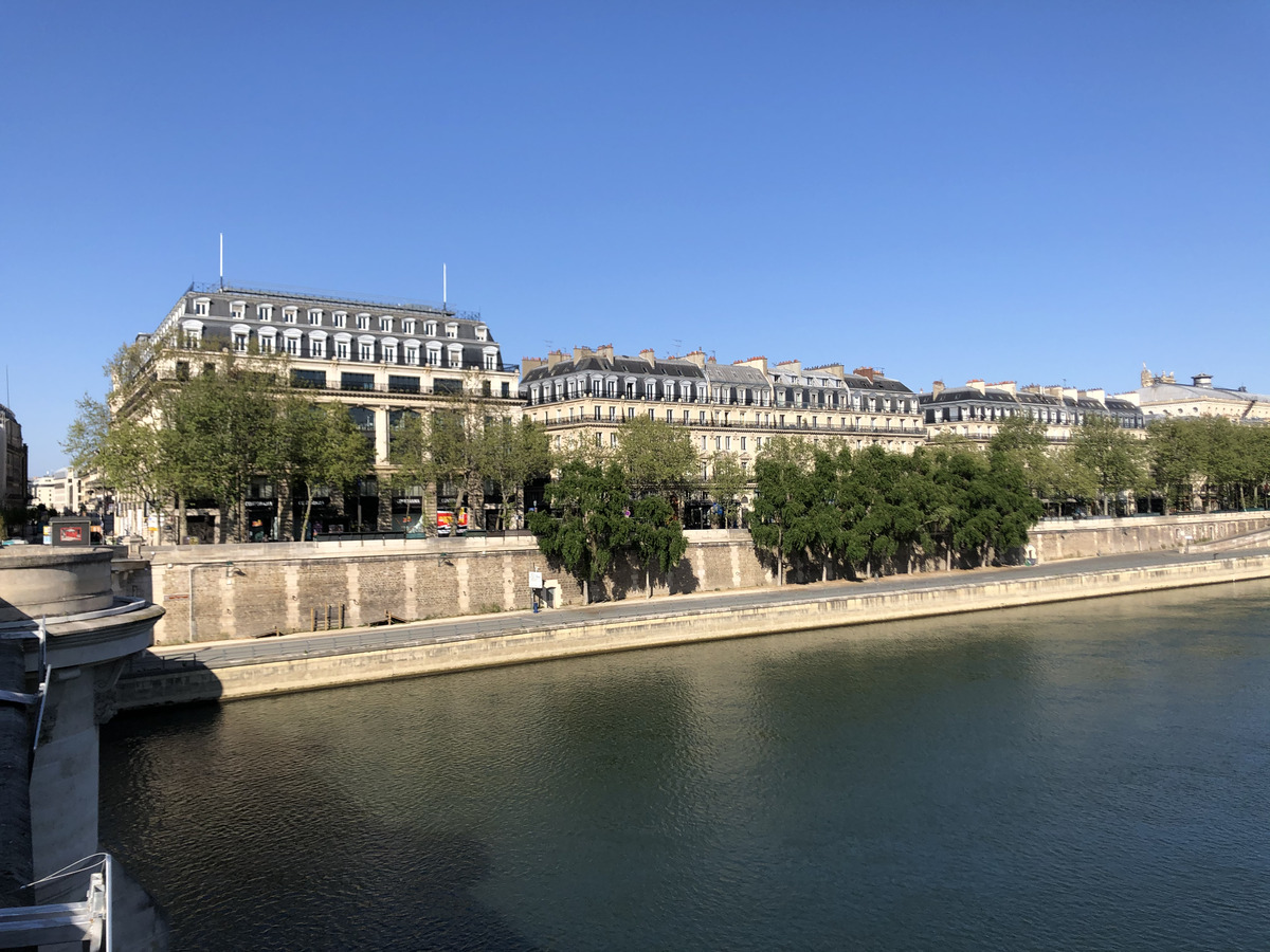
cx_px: 635
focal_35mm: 28
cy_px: 476
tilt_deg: +1.5
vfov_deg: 49.7
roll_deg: +1.9
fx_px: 1027
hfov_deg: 63.4
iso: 20
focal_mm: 4
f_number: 1.8
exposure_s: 1/2208
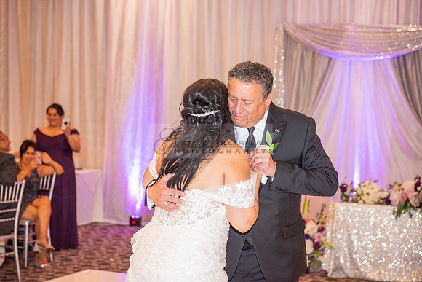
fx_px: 821
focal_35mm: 70
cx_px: 211
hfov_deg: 28.8
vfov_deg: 19.5
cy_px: 141
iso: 1600
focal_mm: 70
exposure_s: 1/160
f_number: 3.5
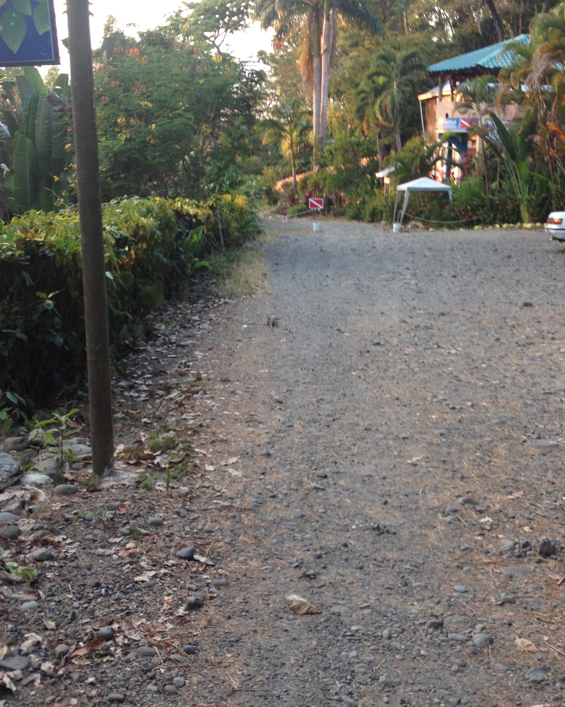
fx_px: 1066
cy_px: 343
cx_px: 315
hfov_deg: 29.7
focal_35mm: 51
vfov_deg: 36.7
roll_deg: +1.5
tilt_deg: -12.7
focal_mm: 4.28
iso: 50
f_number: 2.4
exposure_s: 1/60
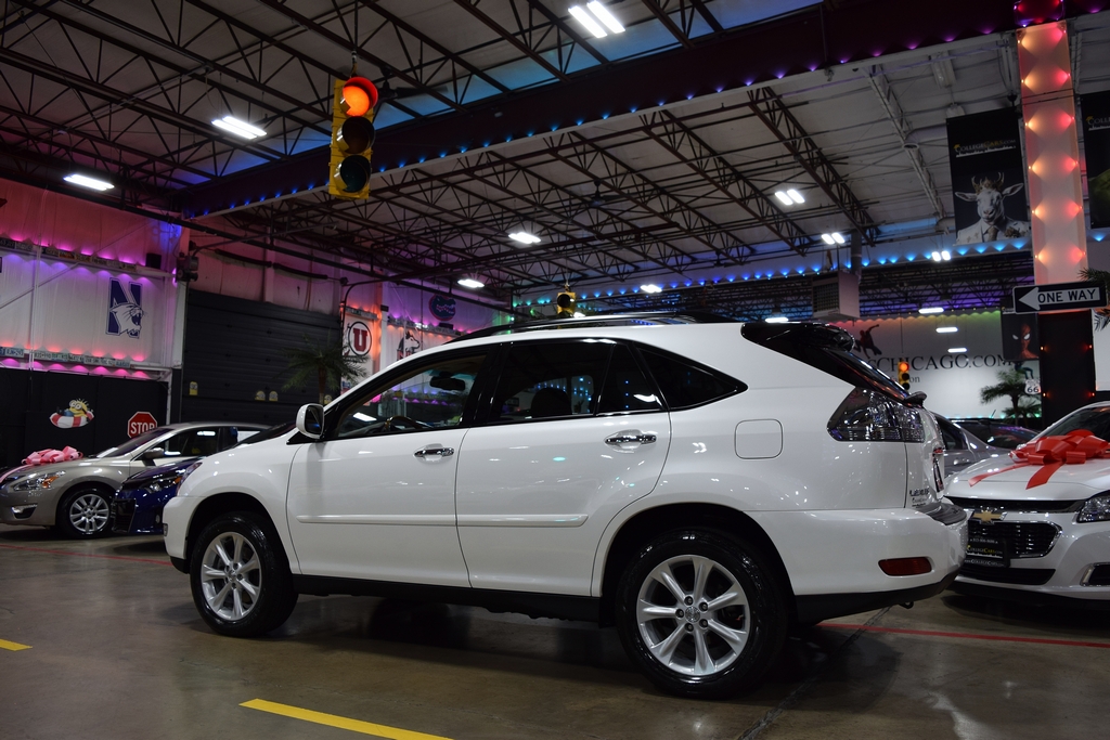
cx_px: 555
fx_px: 833
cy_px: 370
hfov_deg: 67.4
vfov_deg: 47.9
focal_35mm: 27
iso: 400
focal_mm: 18
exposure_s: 1/80
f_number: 4.5
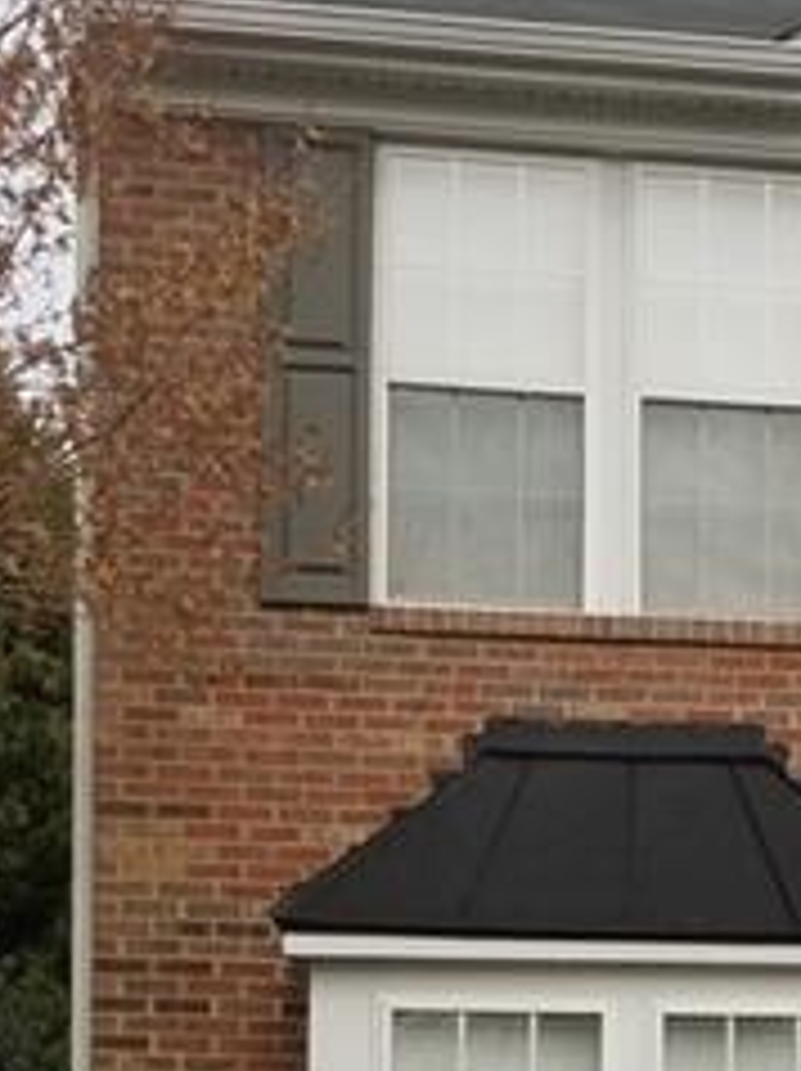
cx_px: 1197
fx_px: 2596
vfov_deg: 21.9
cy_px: 1206
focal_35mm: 84
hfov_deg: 16.1
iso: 50
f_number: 1.7
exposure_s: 1/2288
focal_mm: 4.2
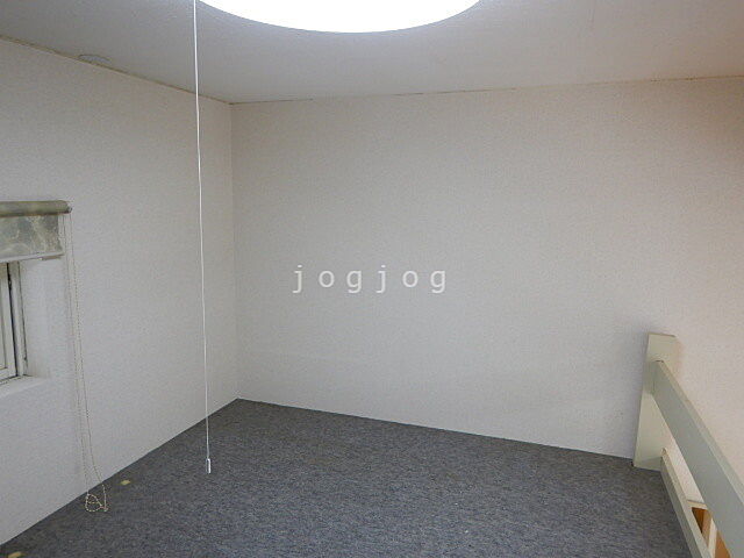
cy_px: 279
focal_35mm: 24
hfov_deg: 71.6
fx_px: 516
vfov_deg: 56.8
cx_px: 372
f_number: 2.8
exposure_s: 1/30
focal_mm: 4.3
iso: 125
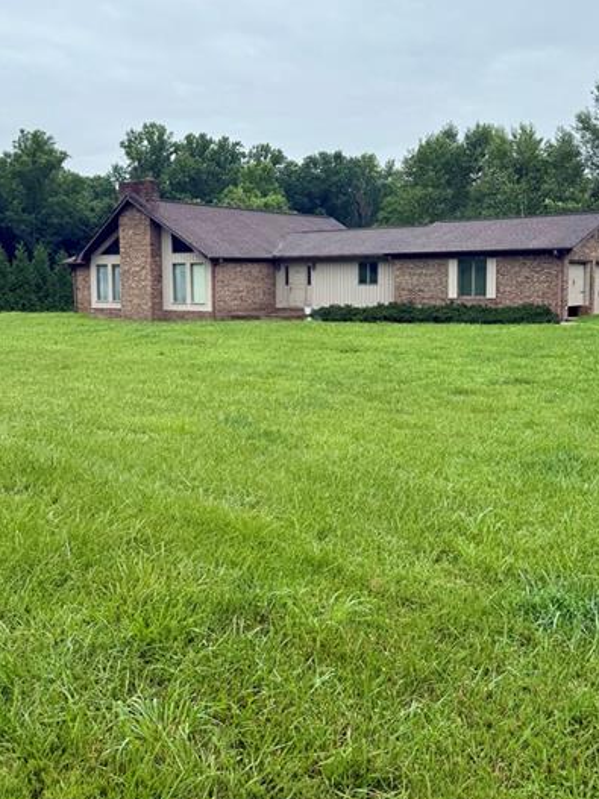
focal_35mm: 35
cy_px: 337
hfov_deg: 40.7
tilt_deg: -3.1
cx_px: 314
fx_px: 808
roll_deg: -0.5
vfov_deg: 52.4
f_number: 1.78
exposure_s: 1/955
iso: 80
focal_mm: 6.76
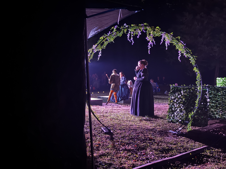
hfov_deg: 39.7
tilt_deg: -0.8
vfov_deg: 30.3
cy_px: 84
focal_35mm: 48
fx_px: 313
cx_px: 113
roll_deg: -0.9
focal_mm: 6.76
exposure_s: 1/5
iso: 800
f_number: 1.78
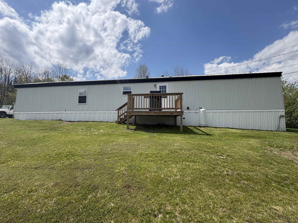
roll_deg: +0.1
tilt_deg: +5.2
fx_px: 129
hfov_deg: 98.1
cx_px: 141
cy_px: 107
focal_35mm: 15
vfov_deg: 81.7
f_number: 2.2
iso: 40
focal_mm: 2.22
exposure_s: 1/2146
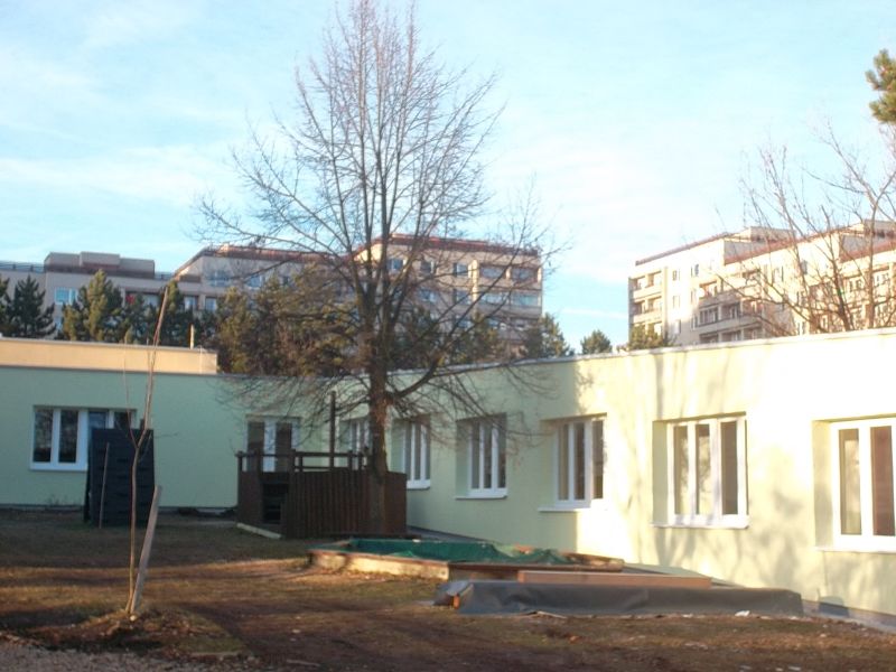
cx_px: 448
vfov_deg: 26.1
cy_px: 336
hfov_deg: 34.3
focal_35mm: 56
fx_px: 1450
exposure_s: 1/100
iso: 80
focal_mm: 7.9
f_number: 4.7
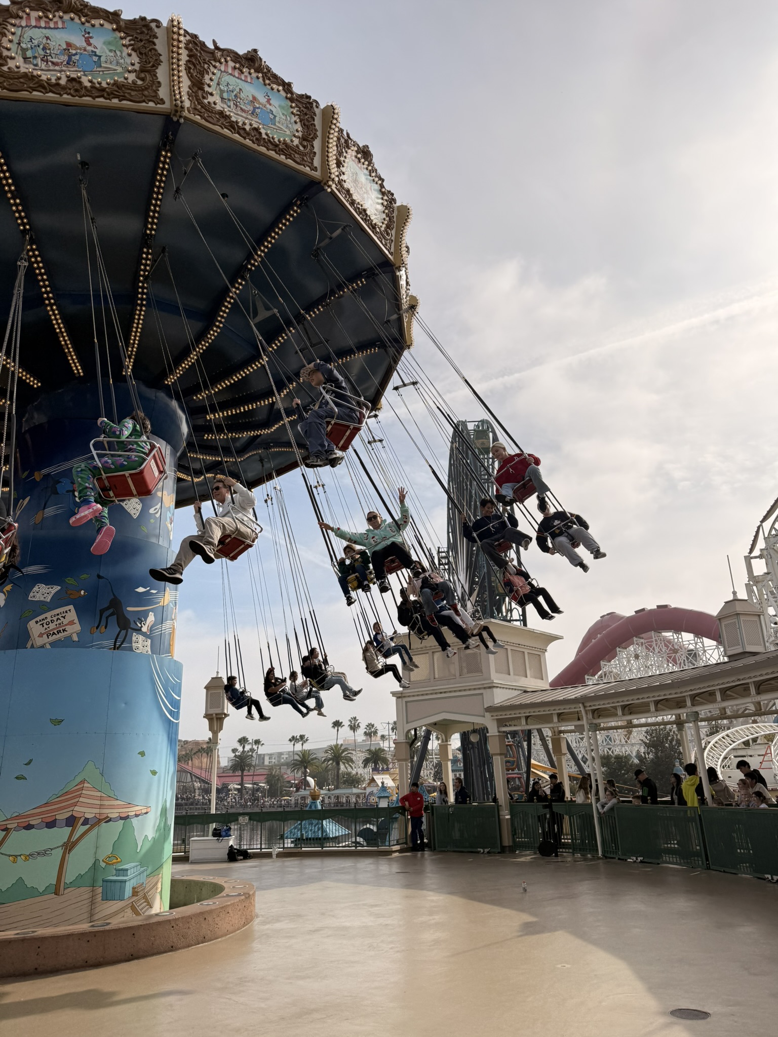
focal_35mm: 24
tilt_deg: +19.3
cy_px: 518
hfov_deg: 56.8
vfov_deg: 71.6
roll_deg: +4.2
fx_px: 719
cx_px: 389
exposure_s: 1/6173
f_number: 1.78
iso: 80
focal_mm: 6.76
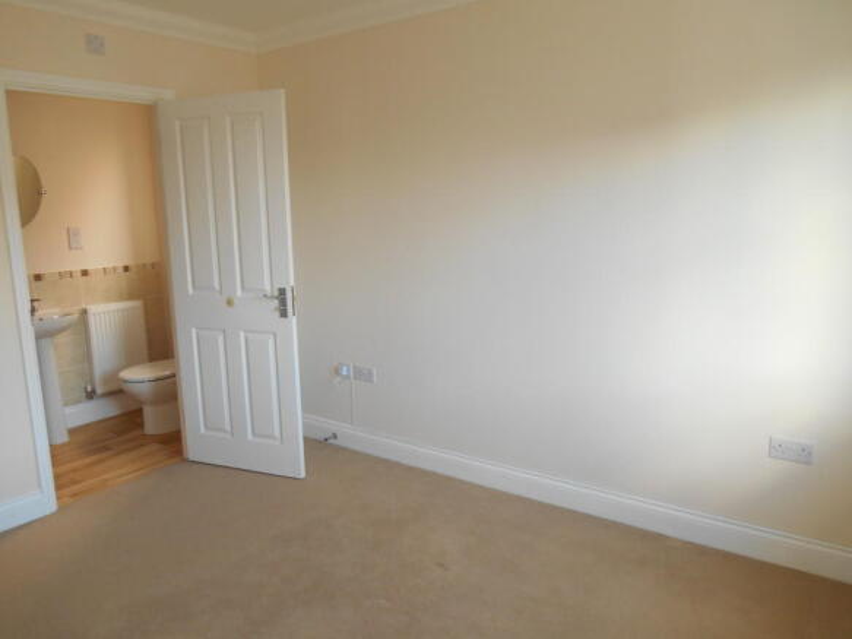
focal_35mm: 26
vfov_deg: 53.0
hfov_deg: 67.3
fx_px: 640
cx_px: 426
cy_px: 320
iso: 180
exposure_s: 1/30
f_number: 3.4
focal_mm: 4.7
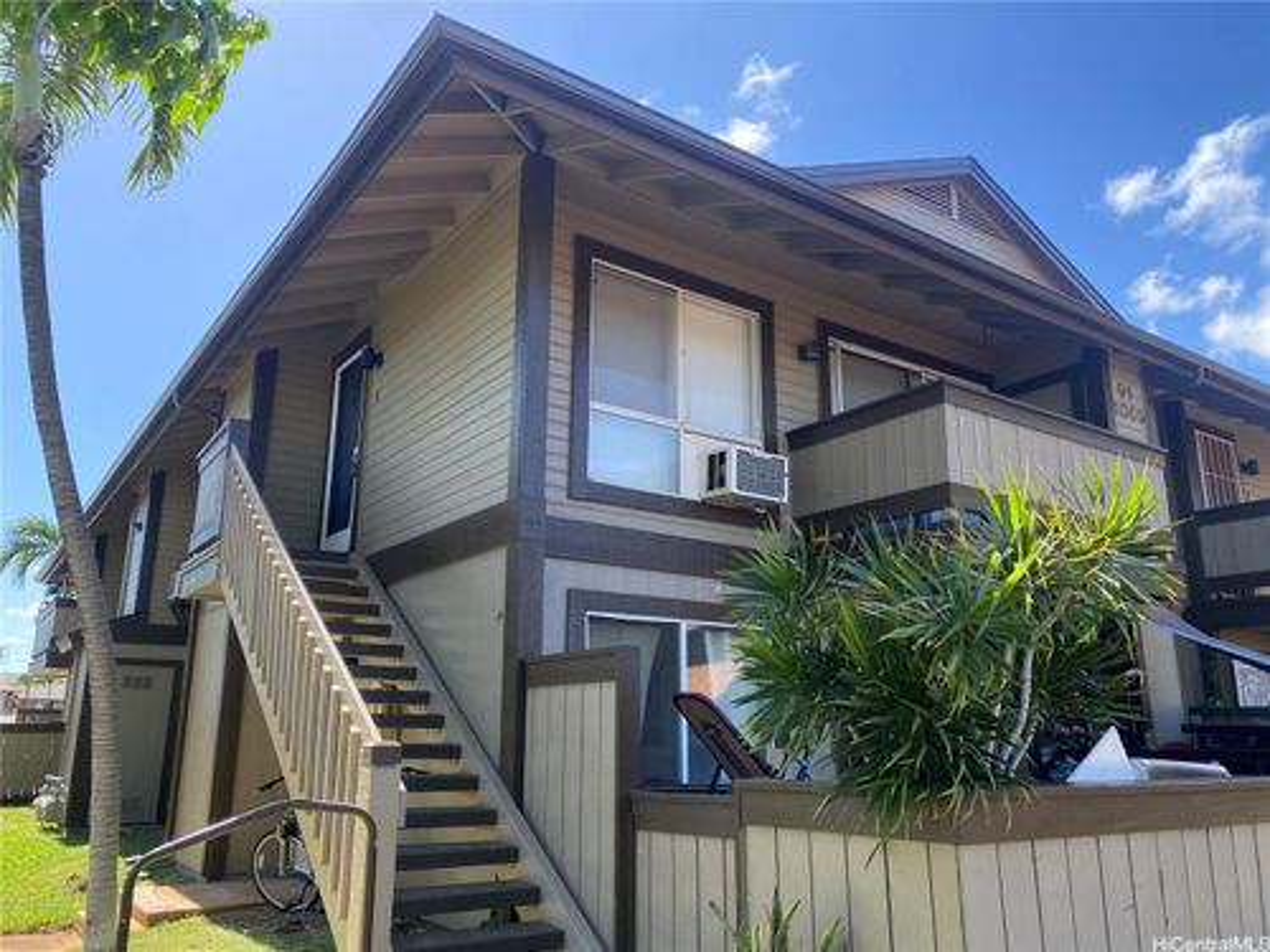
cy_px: 476
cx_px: 635
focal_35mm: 26
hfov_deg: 67.3
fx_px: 954
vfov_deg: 53.1
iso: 32
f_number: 1.8
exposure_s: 1/549
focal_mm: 4.25
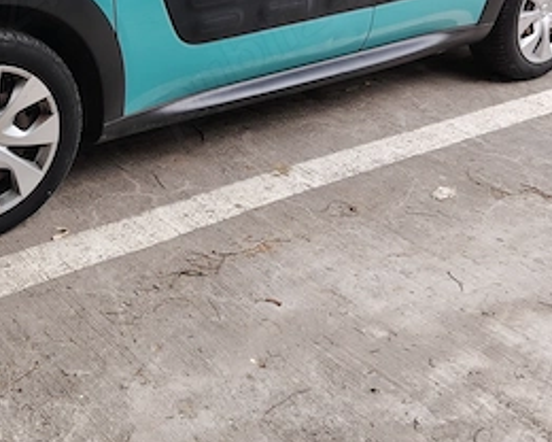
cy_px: 49
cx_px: 142
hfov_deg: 34.1
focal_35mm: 54
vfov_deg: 27.2
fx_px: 882
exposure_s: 1/50
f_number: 1.75
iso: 163
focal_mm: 5.25
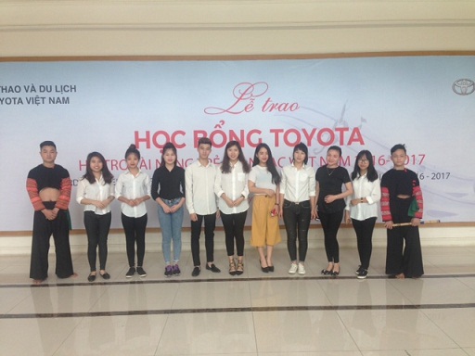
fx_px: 453
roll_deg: +1.1
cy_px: 178
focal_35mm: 33
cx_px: 238
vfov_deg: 42.9
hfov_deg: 55.4
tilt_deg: -5.7
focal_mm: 4.12
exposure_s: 1/24
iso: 50
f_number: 2.4
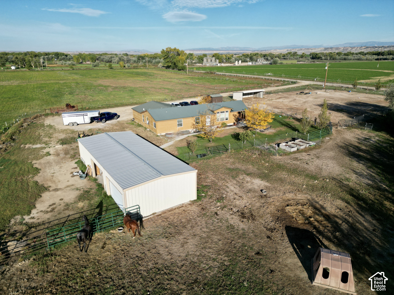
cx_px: 197
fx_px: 273
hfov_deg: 71.6
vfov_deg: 56.8
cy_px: 148
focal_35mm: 24
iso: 130
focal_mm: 6.72
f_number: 1.7
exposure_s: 1/3000
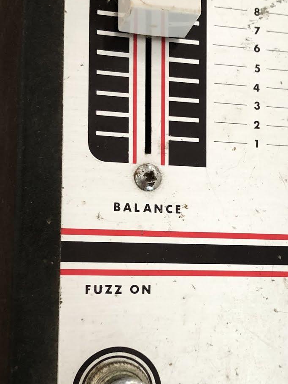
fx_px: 699
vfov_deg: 30.6
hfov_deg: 23.2
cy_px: 231
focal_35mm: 63
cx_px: 183
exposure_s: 1/15
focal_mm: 3.99
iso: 50
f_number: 1.8
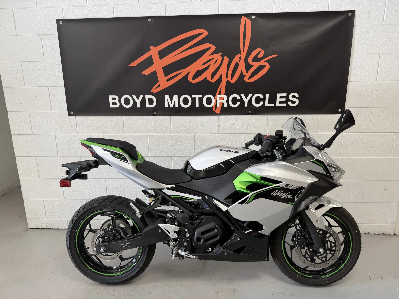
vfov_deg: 56.8
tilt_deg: -14.0
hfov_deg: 71.6
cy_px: 150
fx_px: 277
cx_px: 200
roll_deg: +0.6
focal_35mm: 24
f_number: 1.78
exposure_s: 1/121
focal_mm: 6.76
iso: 100
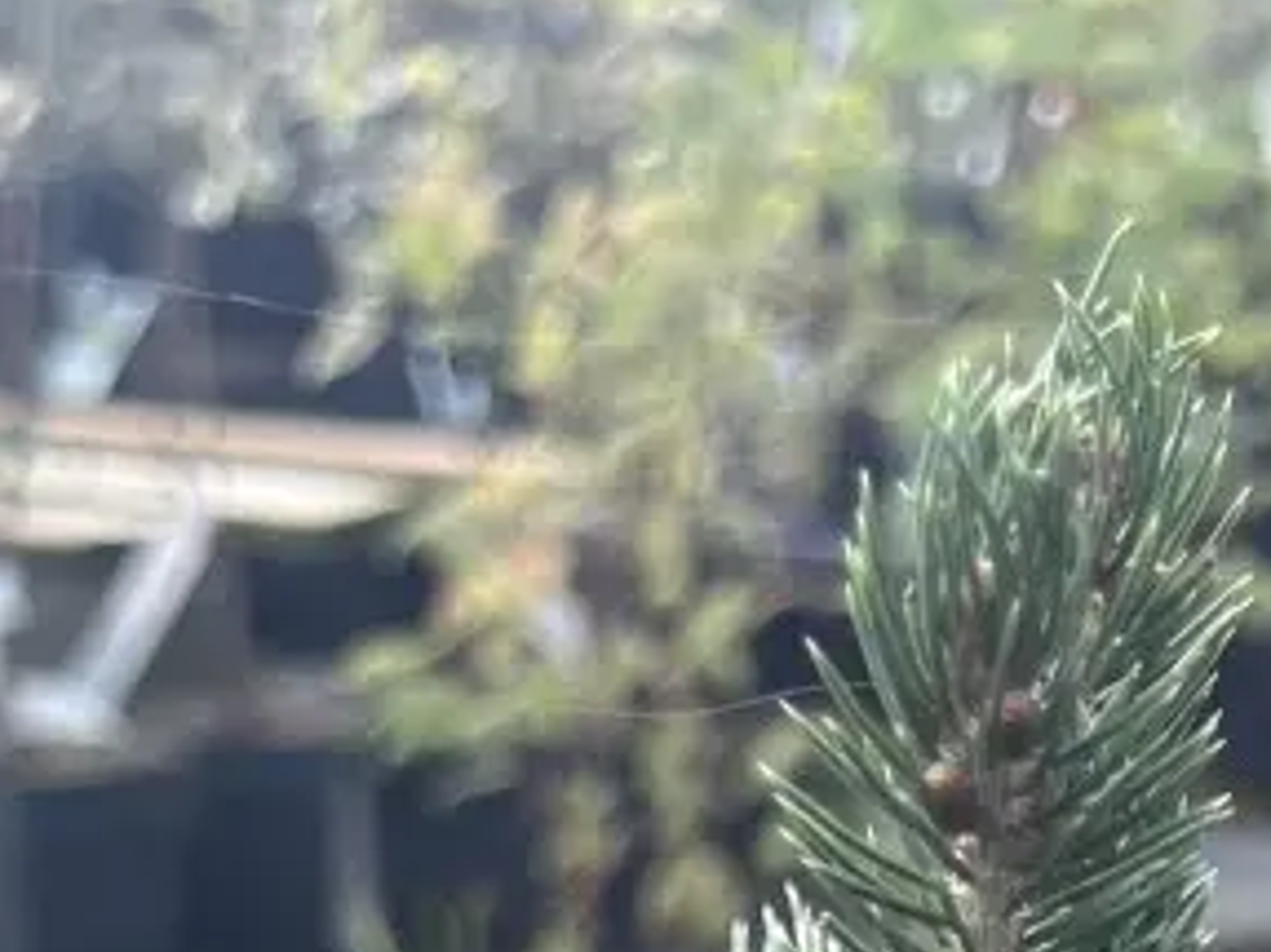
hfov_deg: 19.9
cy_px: 2311
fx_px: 3597
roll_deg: -2.5
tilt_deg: -30.3
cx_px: 957
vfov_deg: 12.0
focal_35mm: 98
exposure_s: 1/121
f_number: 1.6
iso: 40
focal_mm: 5.1
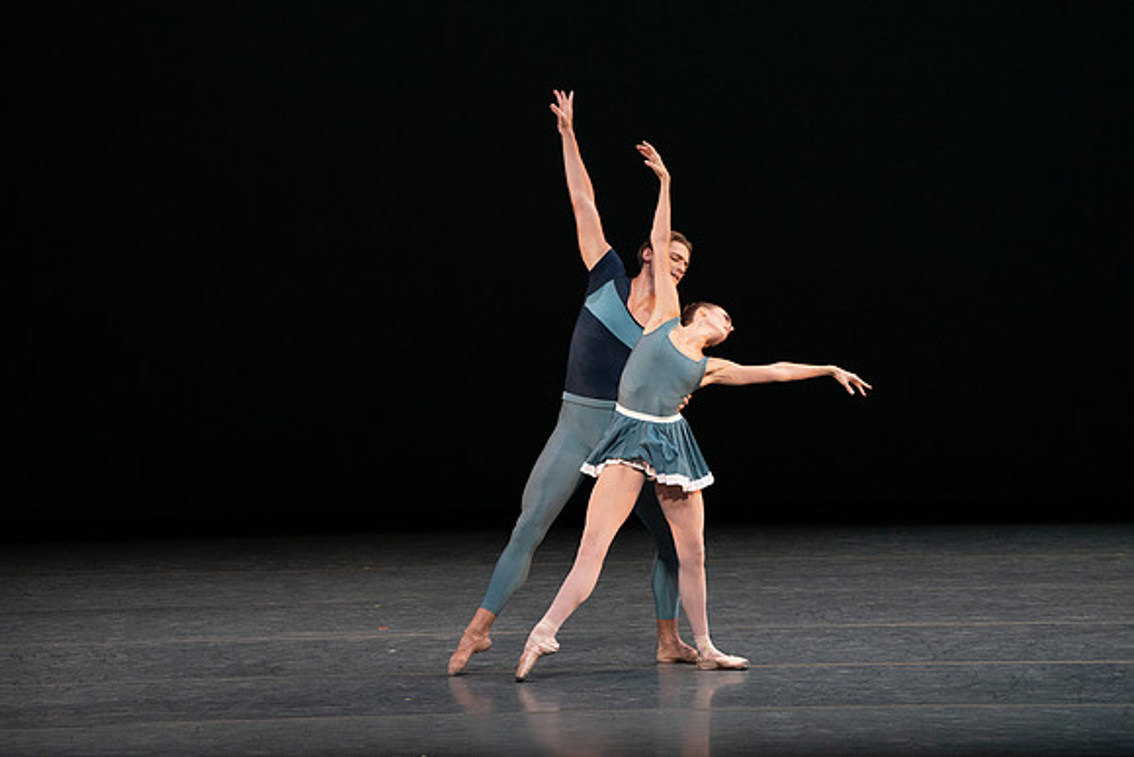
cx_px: 567
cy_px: 378
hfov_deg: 7.0
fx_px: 9263
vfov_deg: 4.7
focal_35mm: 294
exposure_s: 1/400
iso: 5000
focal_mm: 294
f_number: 8
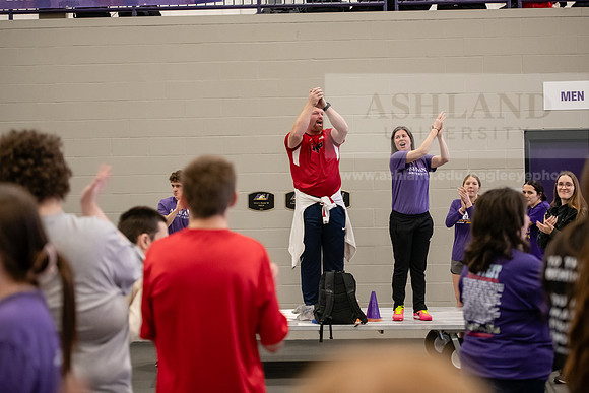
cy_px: 196
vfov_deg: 17.5
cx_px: 294
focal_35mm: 78
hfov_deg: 26.0
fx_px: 1276
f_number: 3.2
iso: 3200
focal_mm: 78
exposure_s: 1/250
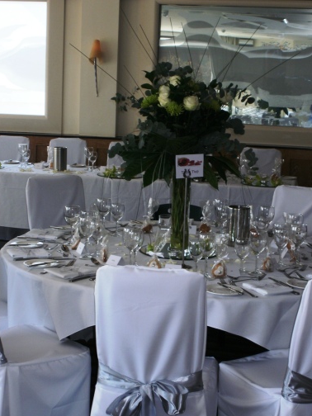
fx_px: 781
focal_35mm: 65
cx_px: 156
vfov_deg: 29.8
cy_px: 210
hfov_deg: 22.6
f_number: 4.6
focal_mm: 11.2
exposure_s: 1/160
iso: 100
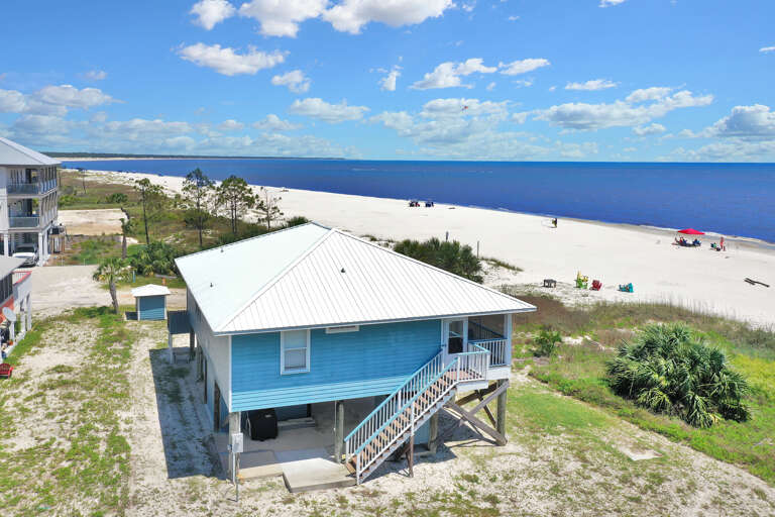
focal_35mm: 28
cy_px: 258
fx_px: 603
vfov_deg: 46.4
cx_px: 388
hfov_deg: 65.5
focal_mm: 10.26
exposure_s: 1/500
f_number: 5.6
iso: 100
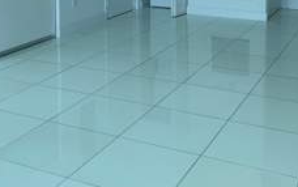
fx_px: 472
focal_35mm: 58
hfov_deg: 35.0
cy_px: -27
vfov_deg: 21.1
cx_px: 135
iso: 25
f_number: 1.8
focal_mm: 4.25
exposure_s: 1/158
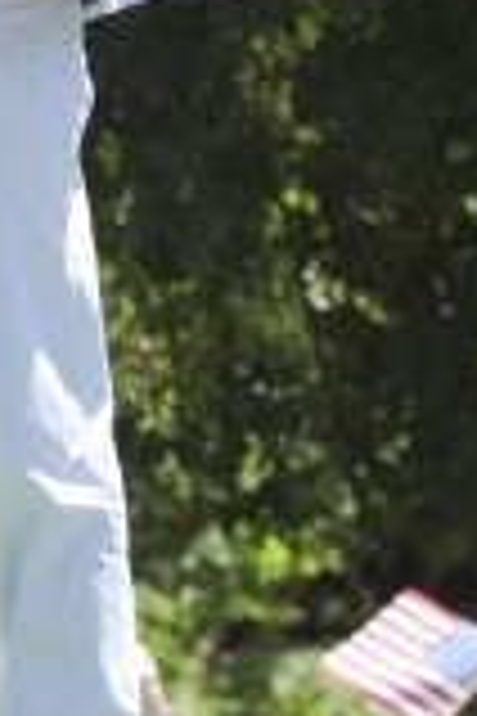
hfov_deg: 2.2
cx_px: -90
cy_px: -18
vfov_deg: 3.2
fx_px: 12631
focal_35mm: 636
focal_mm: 135
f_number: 6.3
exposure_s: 1/250
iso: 200
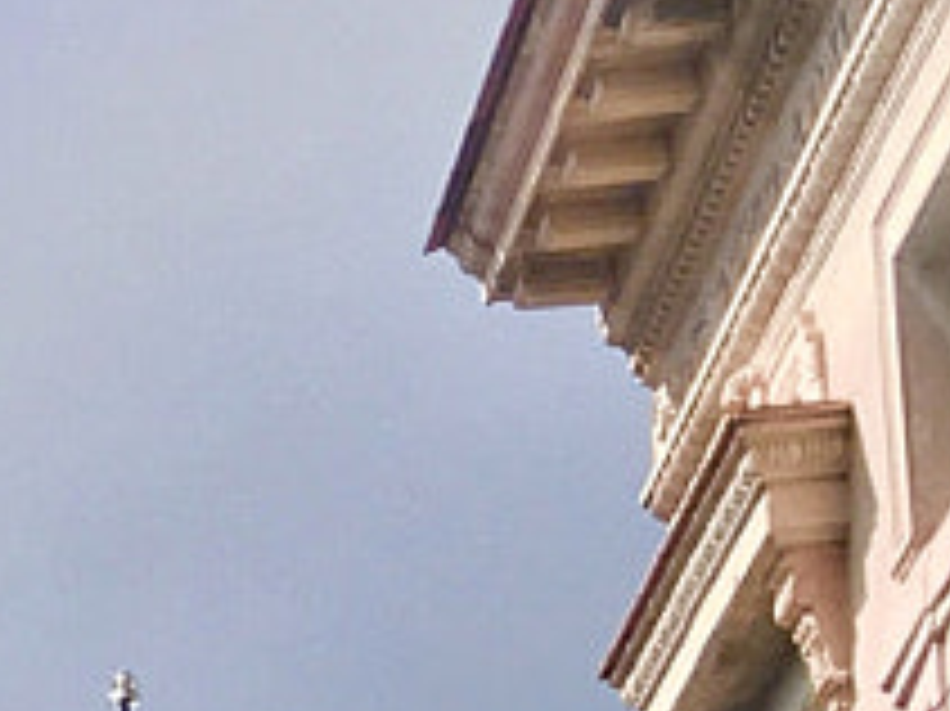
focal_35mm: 220
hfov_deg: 8.0
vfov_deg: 6.1
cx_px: -1720
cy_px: 2322
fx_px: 6034
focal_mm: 4.15
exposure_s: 1/836
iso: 25
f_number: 2.2
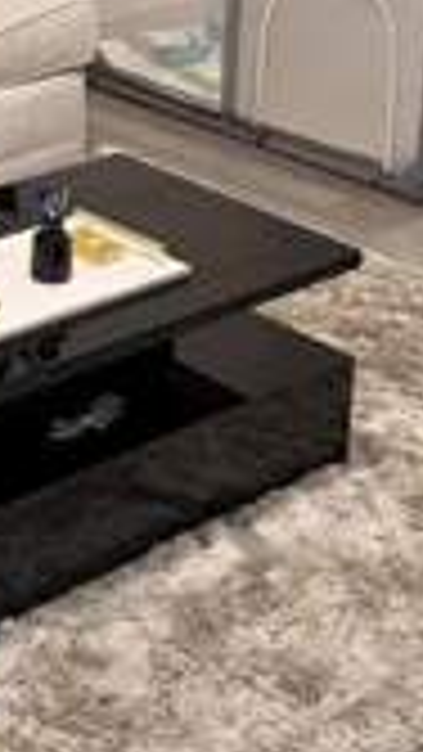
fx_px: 1993
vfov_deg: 20.4
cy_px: -77
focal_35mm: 100
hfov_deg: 12.0
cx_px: 4
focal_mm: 6.76
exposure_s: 1/60
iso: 320
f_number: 1.78
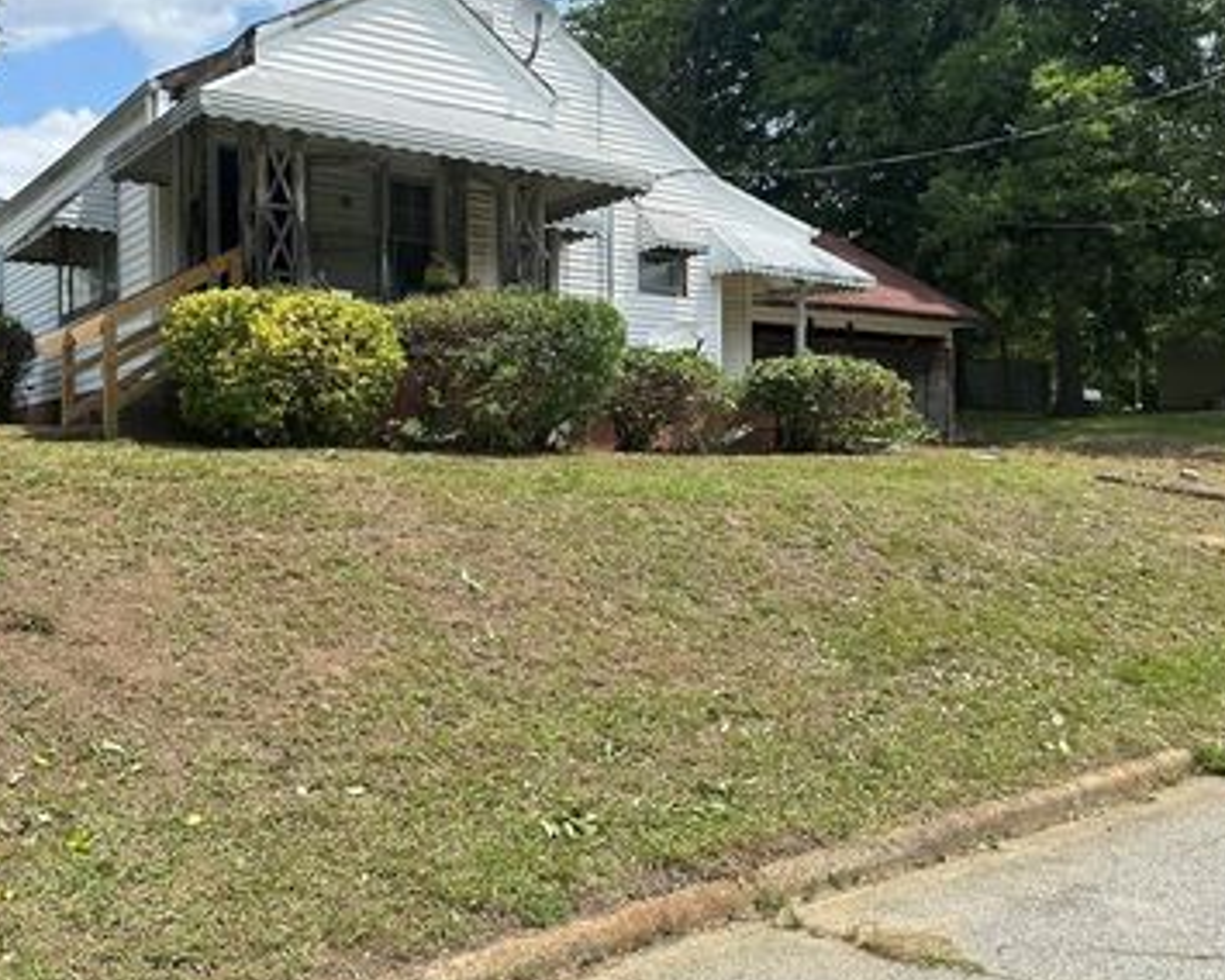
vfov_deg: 44.5
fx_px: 1196
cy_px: 454
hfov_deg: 53.8
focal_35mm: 33
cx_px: 483
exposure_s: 1/3597
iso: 80
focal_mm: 6.86
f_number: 1.78
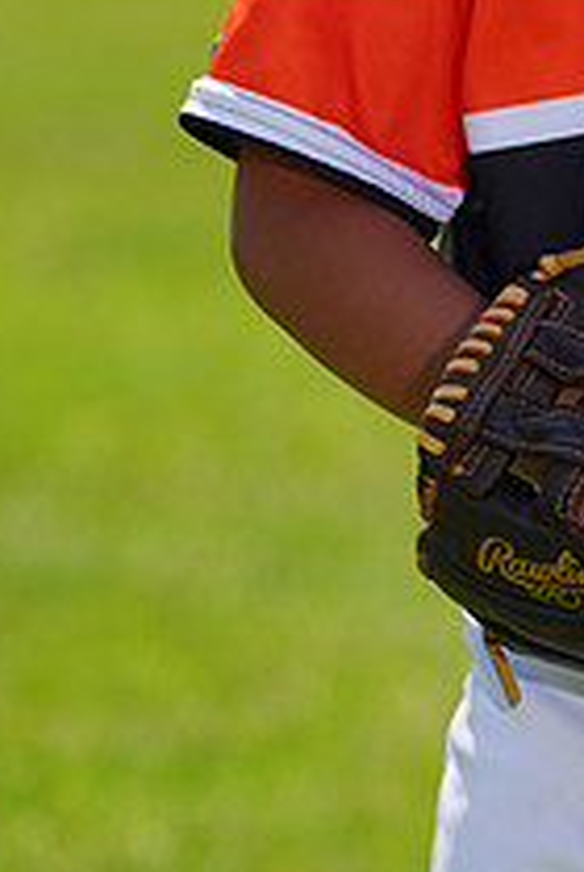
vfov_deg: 3.0
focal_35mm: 676
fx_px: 16394
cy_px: -159
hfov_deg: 2.0
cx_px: 745
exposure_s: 1/250
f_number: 8
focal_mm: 244
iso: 100
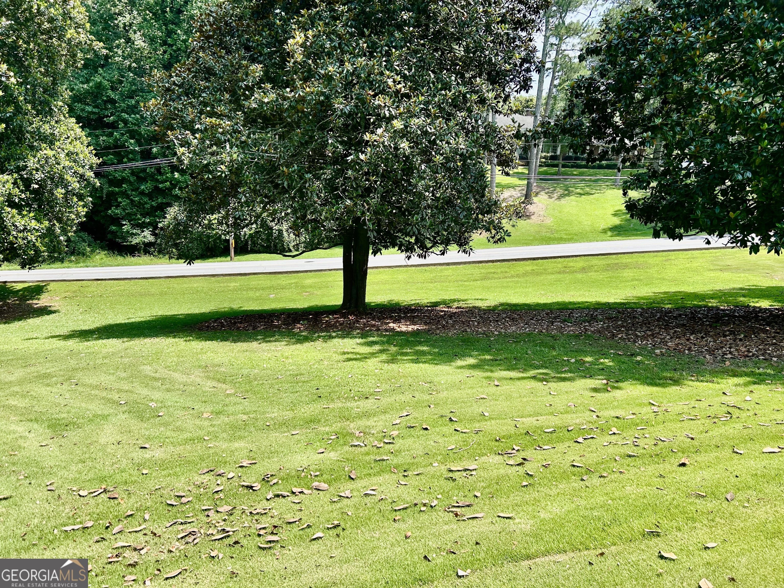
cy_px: 294
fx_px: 589
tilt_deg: -11.8
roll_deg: -2.2
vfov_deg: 53.1
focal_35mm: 26
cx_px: 392
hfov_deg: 67.3
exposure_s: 1/1575
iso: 50
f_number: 1.5
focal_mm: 5.7
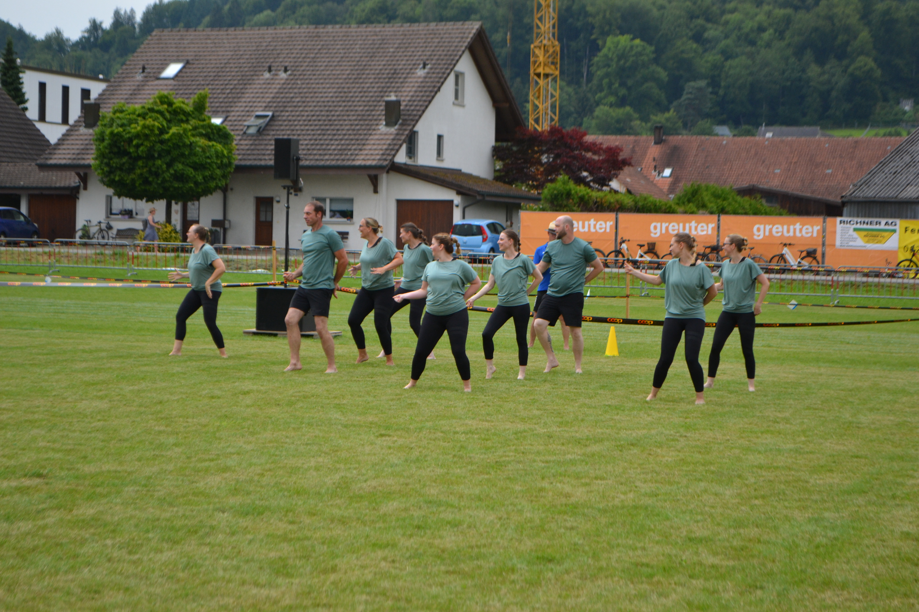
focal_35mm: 82
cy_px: 306
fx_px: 2106
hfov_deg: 24.6
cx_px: 460
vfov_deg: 16.6
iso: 400
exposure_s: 1/1250
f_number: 5.6
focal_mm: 55
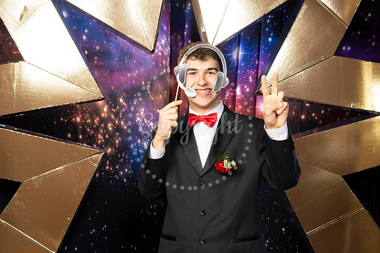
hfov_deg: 41.1
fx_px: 507
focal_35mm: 48
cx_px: 198
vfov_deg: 28.1
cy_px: 132
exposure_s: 1/125
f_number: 8
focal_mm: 46
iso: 320
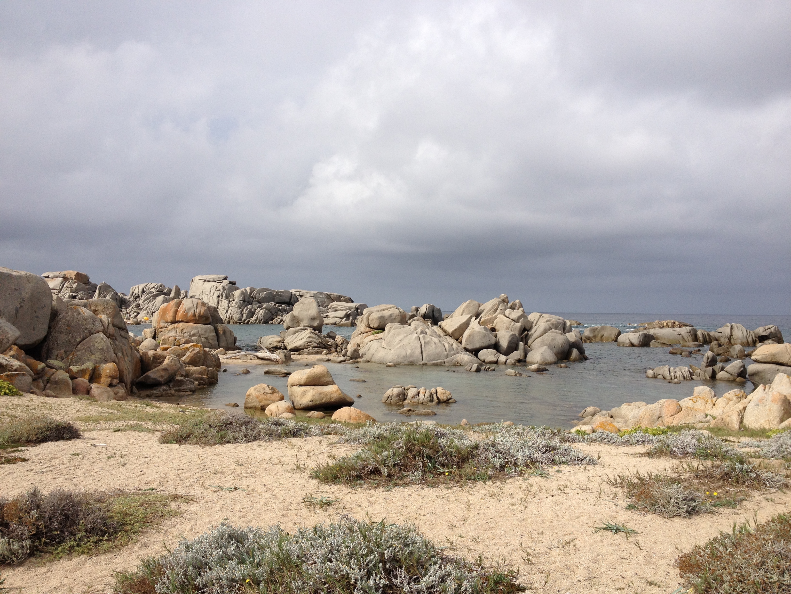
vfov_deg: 40.7
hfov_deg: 52.6
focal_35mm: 35
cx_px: 396
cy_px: 297
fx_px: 800
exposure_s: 1/2404
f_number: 2.4
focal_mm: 4.28
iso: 64
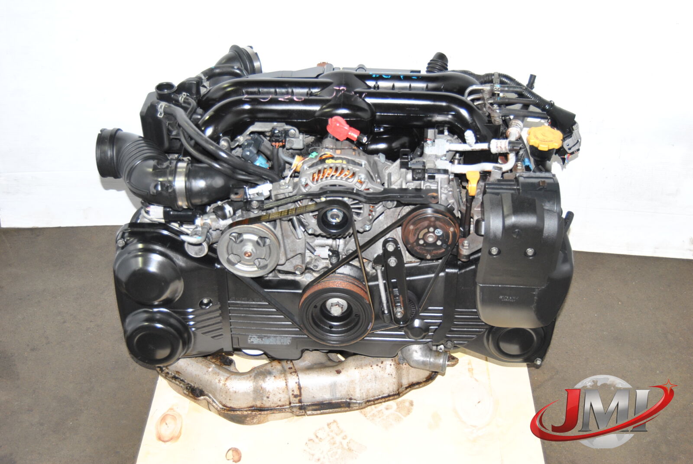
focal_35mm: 46
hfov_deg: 42.3
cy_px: 232
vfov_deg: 29.0
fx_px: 896
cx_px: 346
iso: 400
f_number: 4.2
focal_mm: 31
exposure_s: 1/125
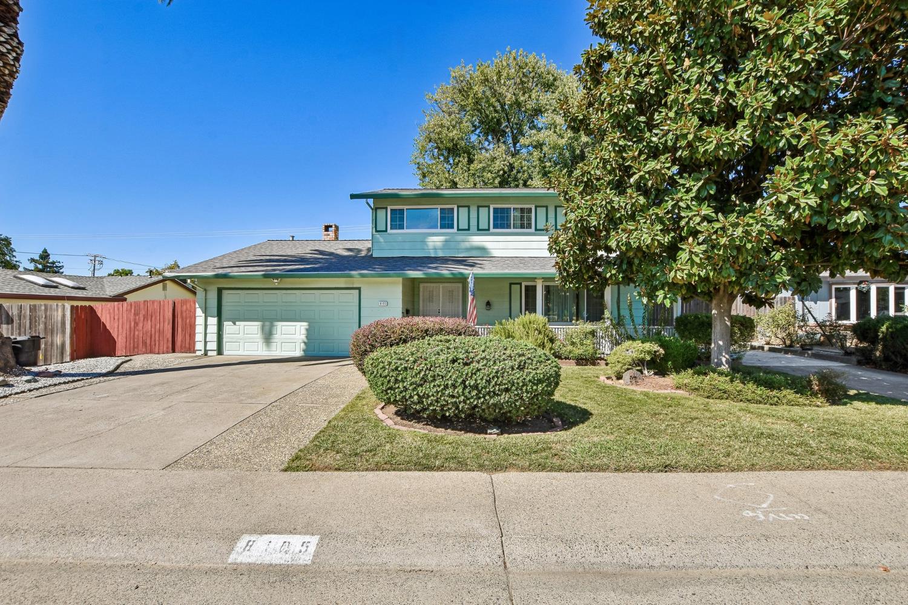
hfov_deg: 100.4
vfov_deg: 77.3
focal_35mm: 15
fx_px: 378
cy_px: 302
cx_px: 454
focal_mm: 10
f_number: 8
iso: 100
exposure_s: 1/200
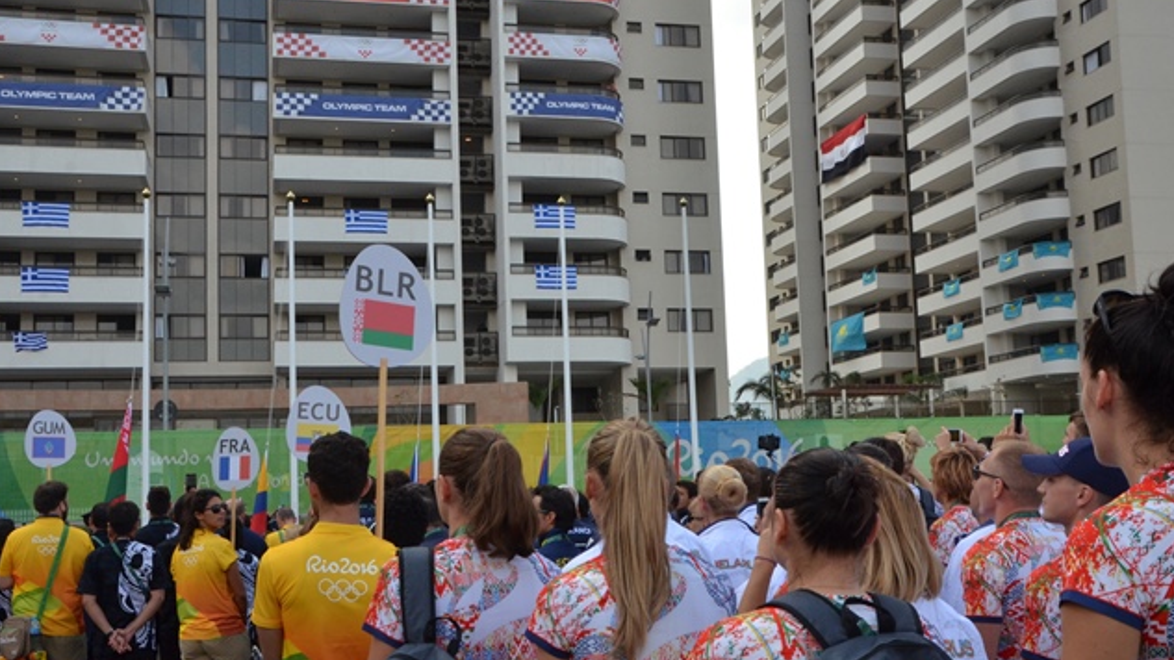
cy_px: 371
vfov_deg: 31.2
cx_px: 588
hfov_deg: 52.8
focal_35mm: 38
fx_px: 1183
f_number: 11
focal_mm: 24
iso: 1000
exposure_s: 1/500
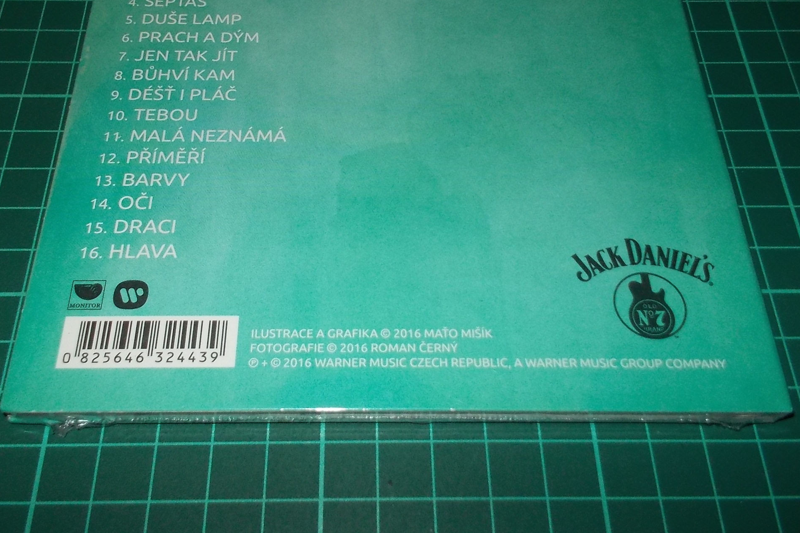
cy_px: 186
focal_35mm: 36
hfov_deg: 53.1
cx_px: 371
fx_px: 800
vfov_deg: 36.6
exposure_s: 1/30
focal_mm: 4.1
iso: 200
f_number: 3.3
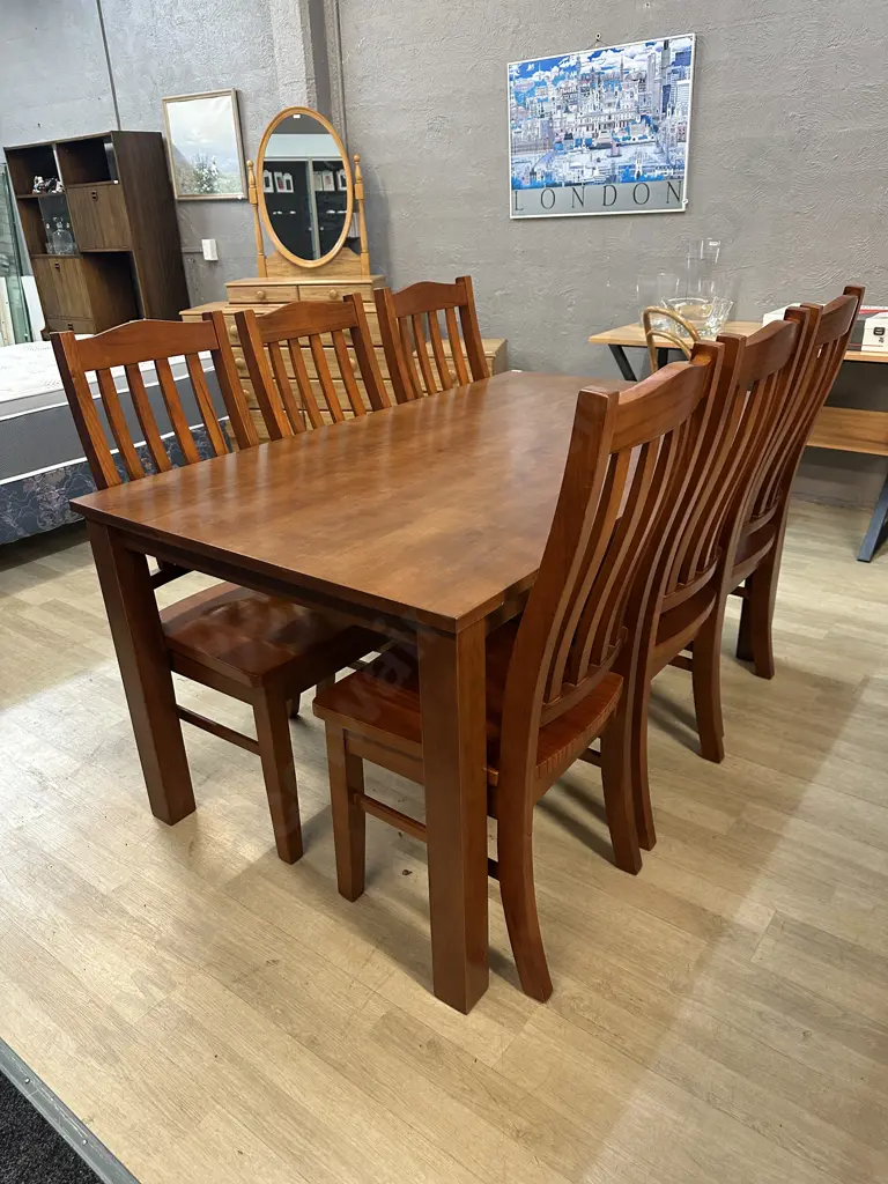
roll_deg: +1.8
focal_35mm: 24
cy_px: 592
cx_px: 444
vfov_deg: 71.6
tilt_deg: -24.6
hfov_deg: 56.8
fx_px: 821
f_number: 1.78
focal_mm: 6.86
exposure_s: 1/50
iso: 250
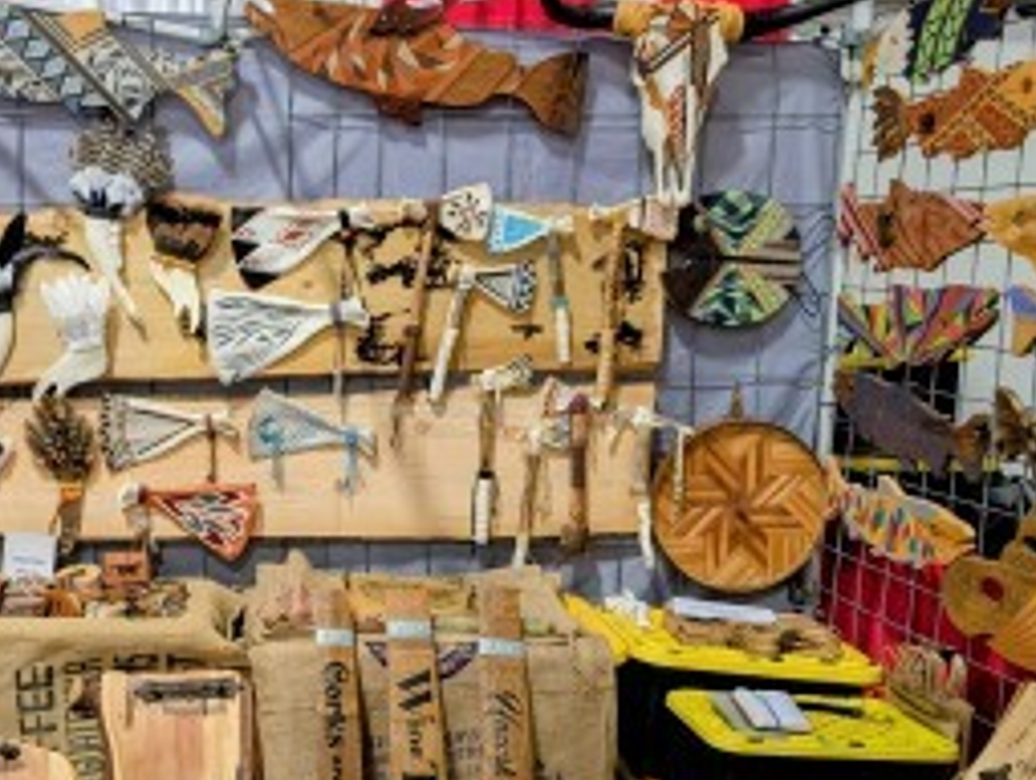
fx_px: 1259
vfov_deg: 34.3
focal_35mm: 42
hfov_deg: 43.1
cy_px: 467
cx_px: 240
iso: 272
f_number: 1.68
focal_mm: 6.9
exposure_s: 1/24.6
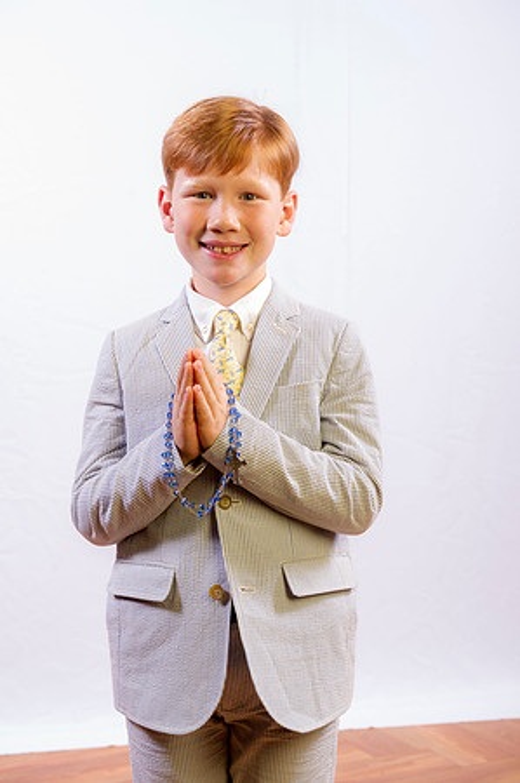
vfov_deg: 32.4
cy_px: 392
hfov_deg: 21.9
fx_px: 1346
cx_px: 260
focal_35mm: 62
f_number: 8
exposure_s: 1/160
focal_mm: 62
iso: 100
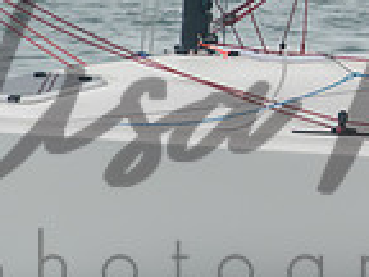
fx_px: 8752
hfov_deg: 2.4
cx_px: 555
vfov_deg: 1.8
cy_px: 75
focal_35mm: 821
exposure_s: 1/1250
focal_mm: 135
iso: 800
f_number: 10
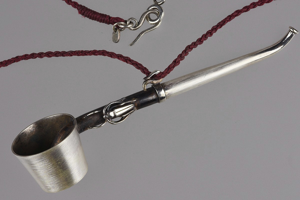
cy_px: 100
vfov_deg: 15.2
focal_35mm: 90
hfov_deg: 22.6
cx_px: 150
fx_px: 750
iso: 125
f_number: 22
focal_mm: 60
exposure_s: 1/25
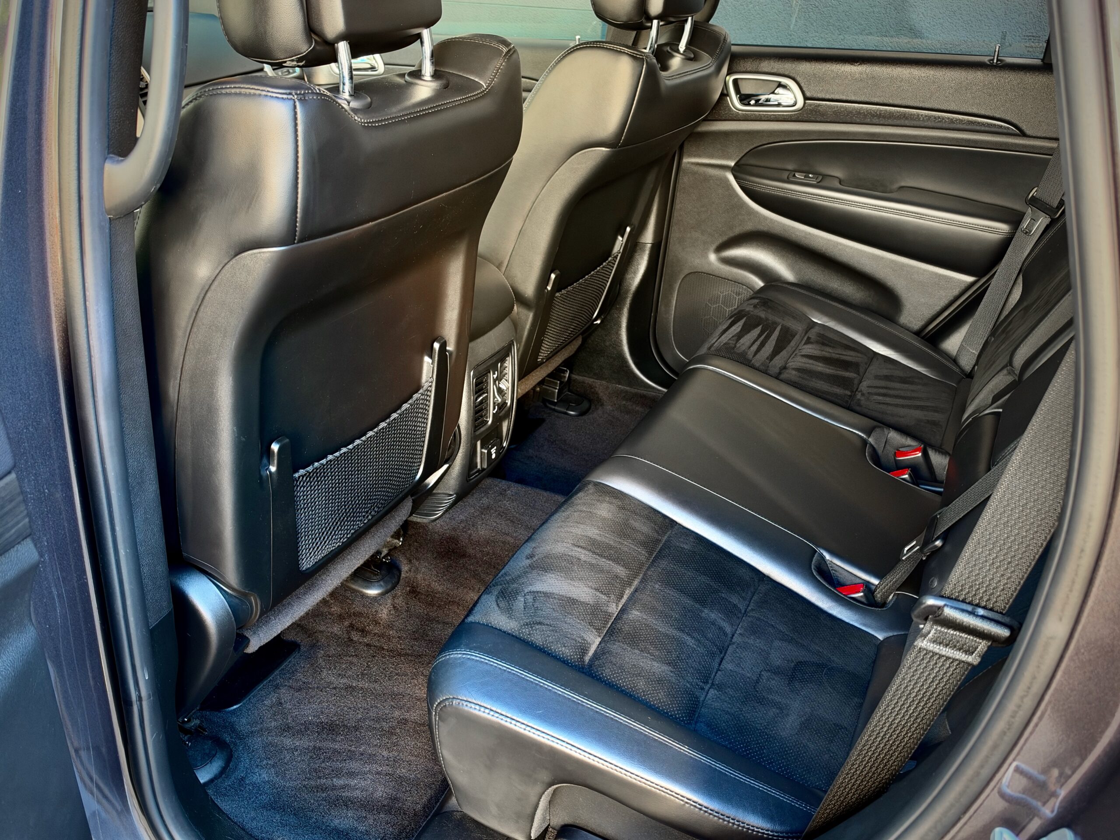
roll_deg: -0.9
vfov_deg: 45.4
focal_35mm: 31
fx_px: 1003
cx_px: 560
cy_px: 420
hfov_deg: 58.4
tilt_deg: -25.7
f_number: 1.8
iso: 400
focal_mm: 6.93
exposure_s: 1/61
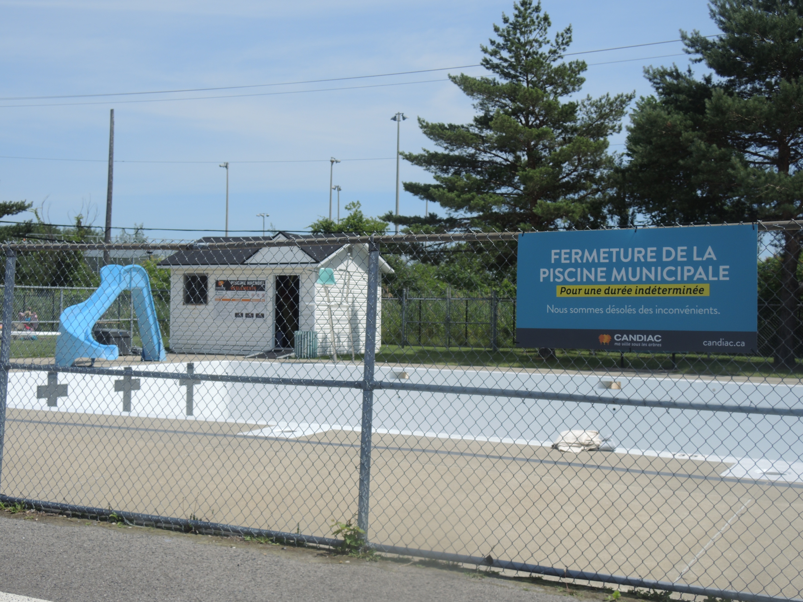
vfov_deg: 31.5
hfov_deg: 41.2
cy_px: 301
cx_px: 402
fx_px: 1067
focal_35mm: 46
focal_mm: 9.9
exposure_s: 1/1250
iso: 80
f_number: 3.2
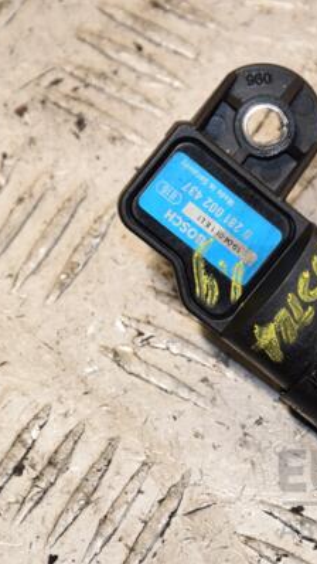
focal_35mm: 249
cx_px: 252
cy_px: 282
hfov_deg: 4.9
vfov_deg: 8.7
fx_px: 3716
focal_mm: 105
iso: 800
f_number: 8
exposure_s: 1/200
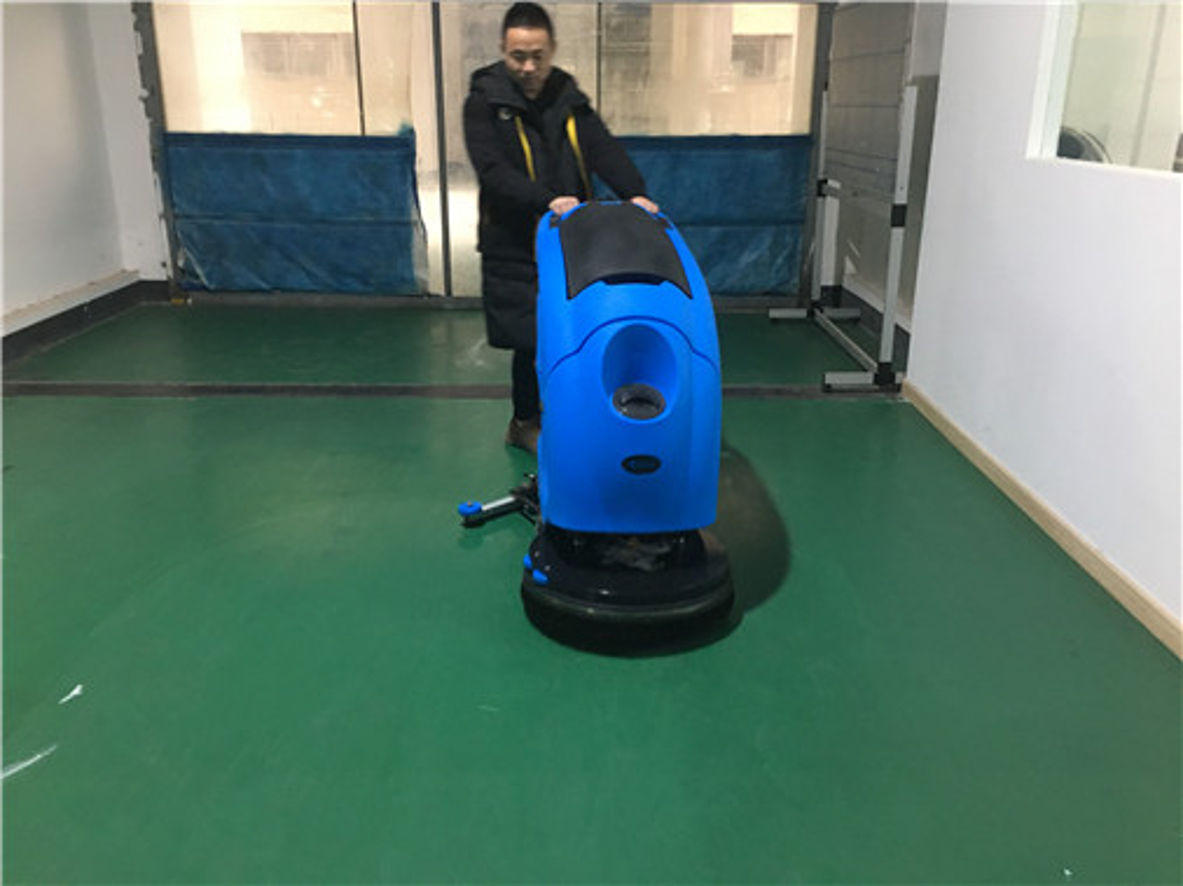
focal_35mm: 29
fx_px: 991
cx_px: 592
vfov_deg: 48.2
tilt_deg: -18.6
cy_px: 443
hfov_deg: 61.7
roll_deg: +0.5
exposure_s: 1/10
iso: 100
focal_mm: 4.15
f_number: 2.2
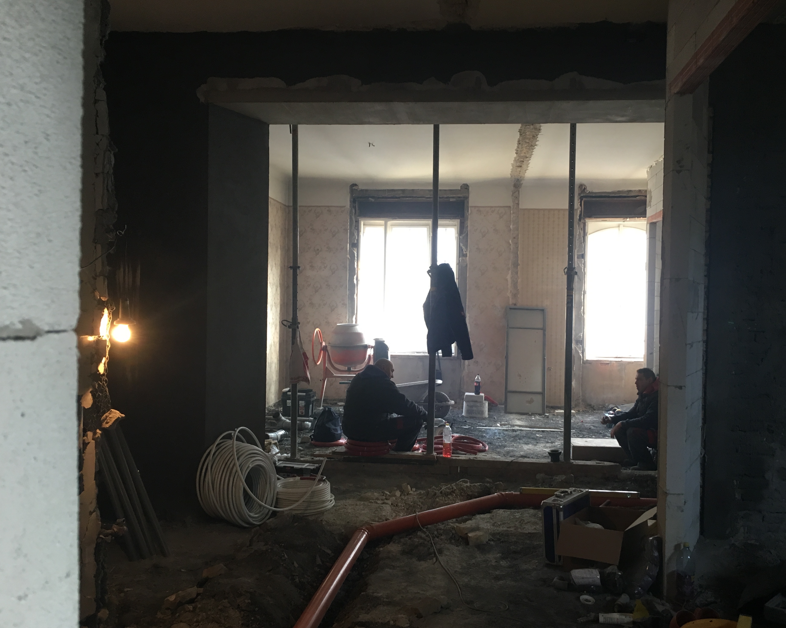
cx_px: 425
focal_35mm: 31
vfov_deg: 47.1
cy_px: 314
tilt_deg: -0.8
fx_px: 721
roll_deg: -1.1
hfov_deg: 57.1
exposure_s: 1/33
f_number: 2.2
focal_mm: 4.15
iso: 125
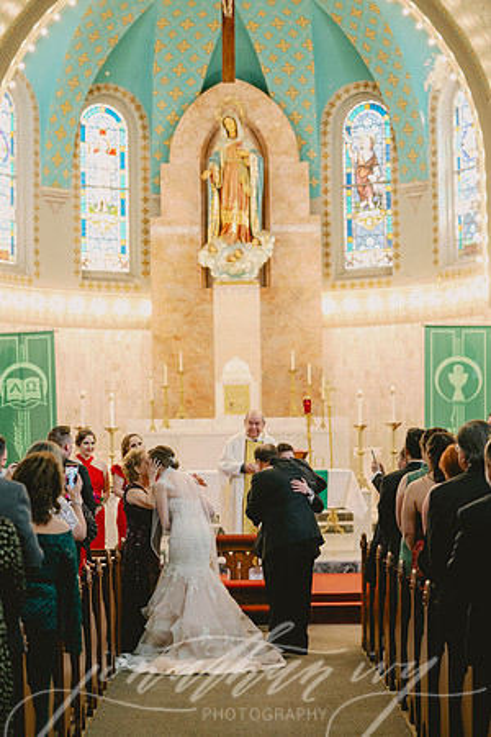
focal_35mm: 82
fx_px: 1677
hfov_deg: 16.7
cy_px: 368
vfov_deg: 24.8
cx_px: 246
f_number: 2.8
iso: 2500
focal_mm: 82
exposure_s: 1/125
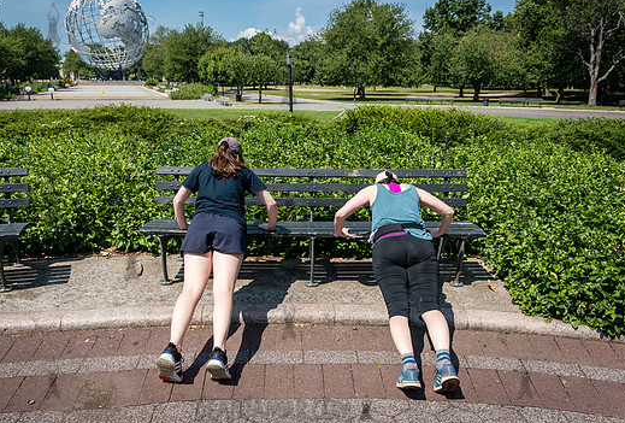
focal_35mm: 28
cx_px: 304
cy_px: 208
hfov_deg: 65.2
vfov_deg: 46.8
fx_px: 488
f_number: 4.5
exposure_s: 1/2000
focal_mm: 24
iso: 400
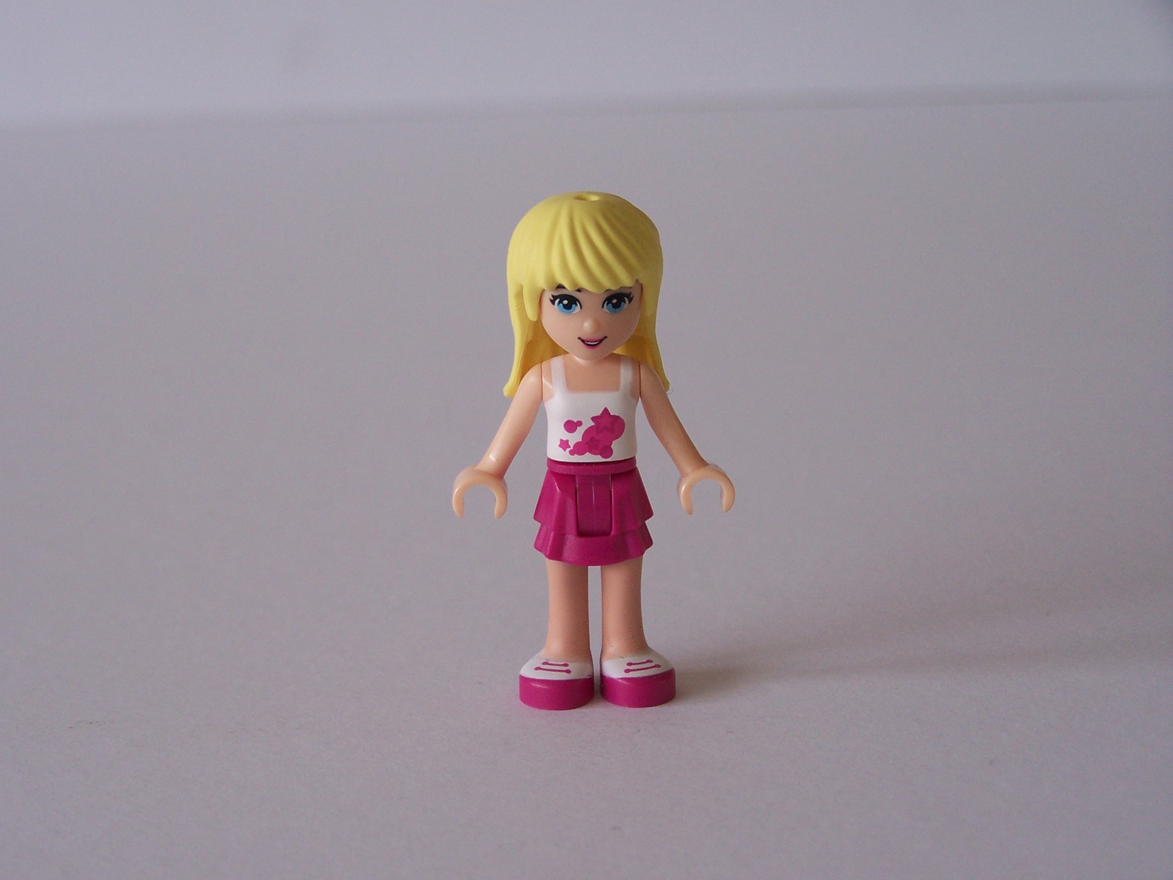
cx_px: 586
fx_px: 3185
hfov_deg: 20.9
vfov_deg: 15.7
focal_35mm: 94
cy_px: 440
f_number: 3.2
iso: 100
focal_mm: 15.6
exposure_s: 1
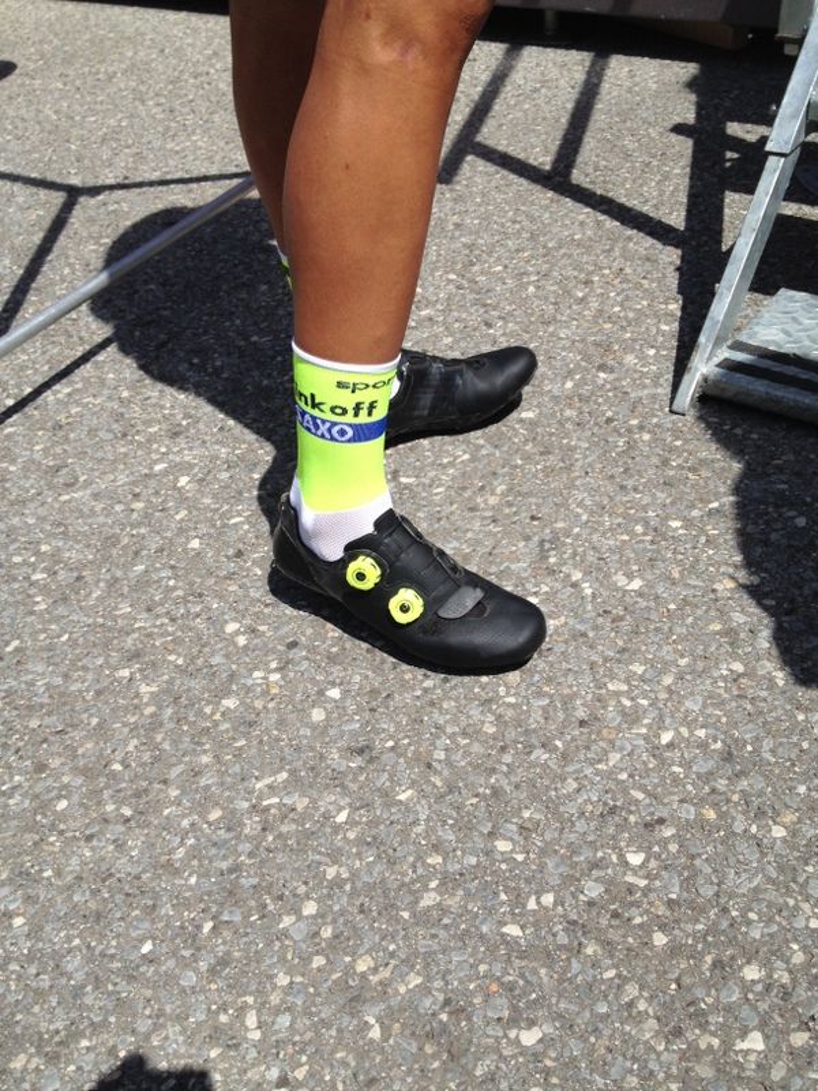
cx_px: 409
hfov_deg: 40.7
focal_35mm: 35
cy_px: 546
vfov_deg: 52.6
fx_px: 1103
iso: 50
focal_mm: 4.28
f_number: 2.4
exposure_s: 1/2404
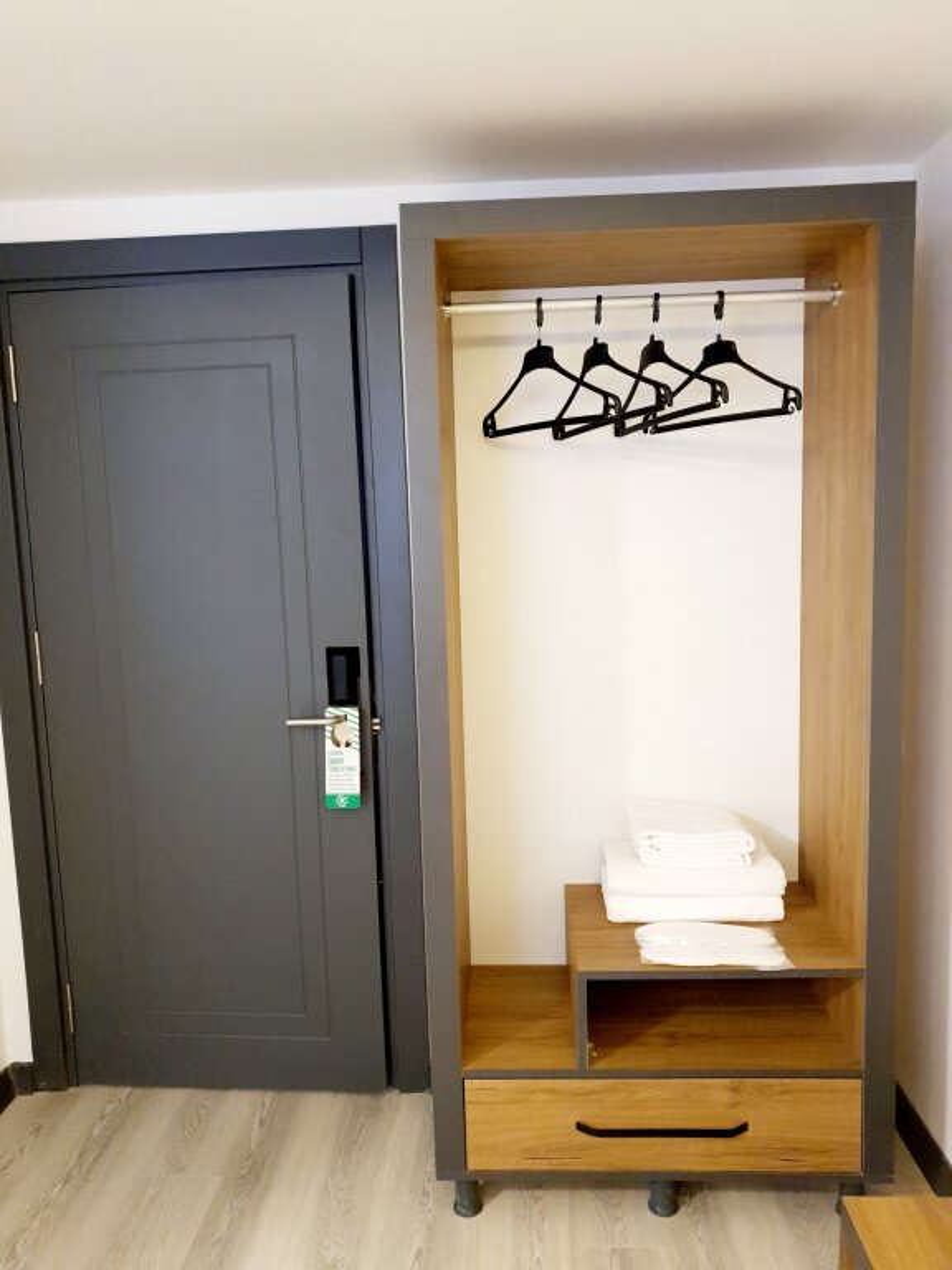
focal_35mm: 26
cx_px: 476
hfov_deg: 53.1
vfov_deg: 67.3
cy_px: 635
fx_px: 953
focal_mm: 4.32
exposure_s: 1/25
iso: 320
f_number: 1.5
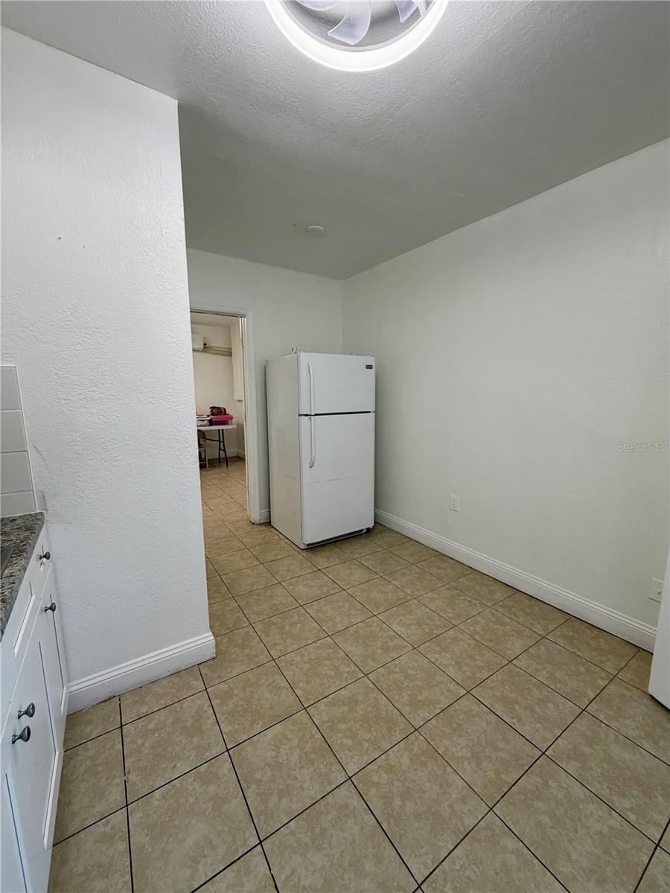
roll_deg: -0.3
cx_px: 335
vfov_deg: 102.1
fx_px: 361
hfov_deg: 85.7
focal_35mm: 14
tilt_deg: -8.4
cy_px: 446
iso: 160
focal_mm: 2.22
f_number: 2.2
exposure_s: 1/121
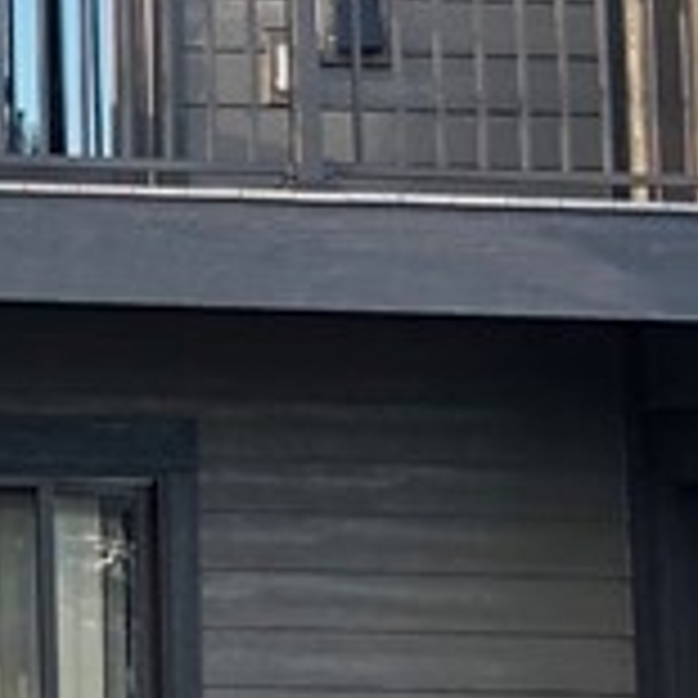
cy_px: -90
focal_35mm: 163
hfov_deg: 9.7
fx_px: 3719
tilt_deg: +9.5
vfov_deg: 10.6
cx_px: -878
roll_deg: -1.8
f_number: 1.8
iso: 32
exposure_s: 1/120
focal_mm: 3.99
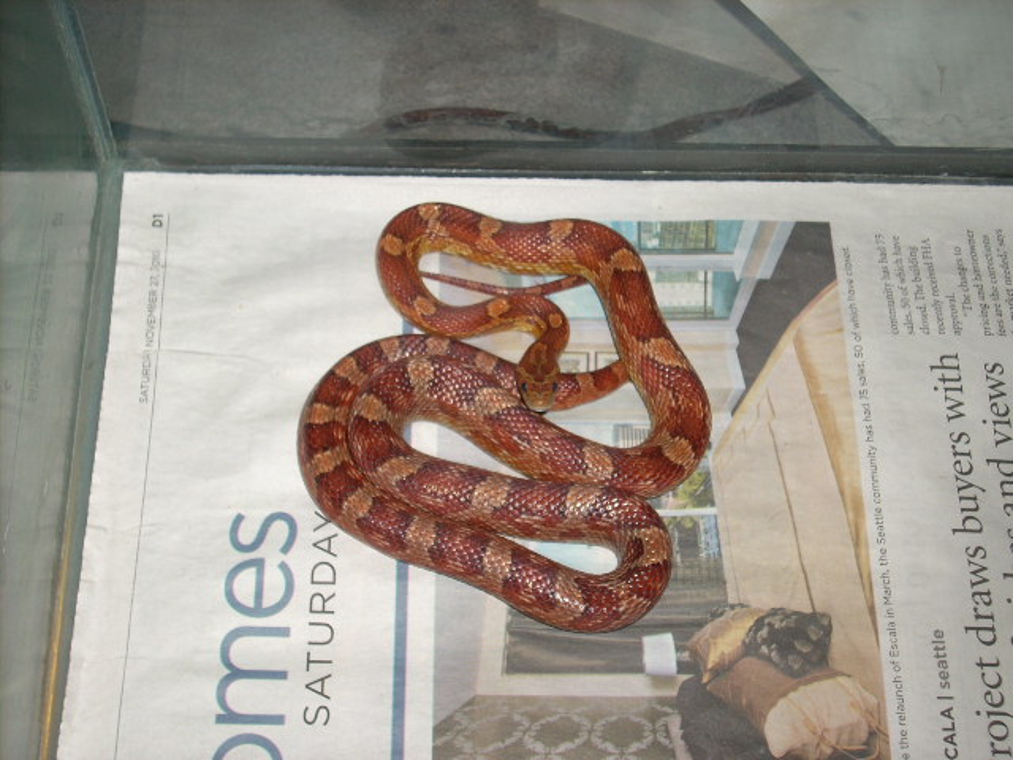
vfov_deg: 27.0
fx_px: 1580
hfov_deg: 35.5
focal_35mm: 54
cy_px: 380
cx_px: 506
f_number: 3.4
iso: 64
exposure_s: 1/60
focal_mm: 9
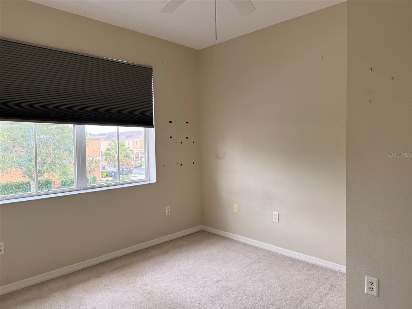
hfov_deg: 71.6
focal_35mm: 24
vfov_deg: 56.8
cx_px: 206
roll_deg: +1.5
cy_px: 154
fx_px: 286
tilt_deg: -0.7
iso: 125
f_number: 1.78
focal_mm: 6.76
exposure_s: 1/127
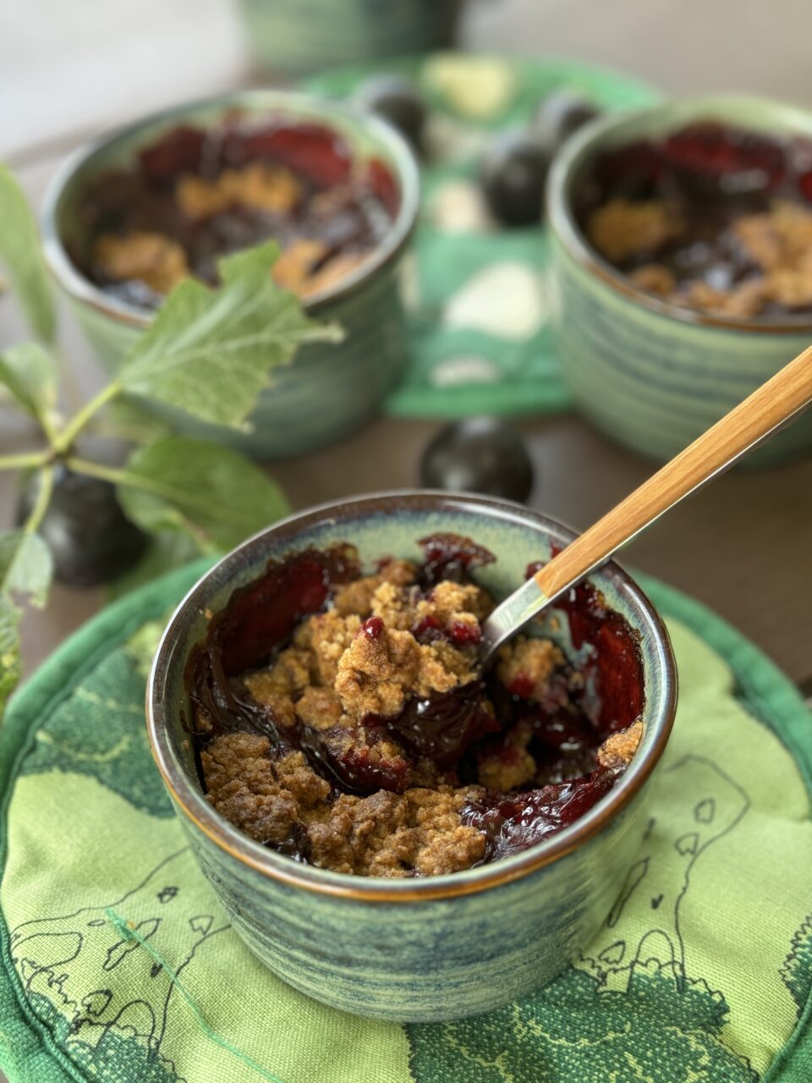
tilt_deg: -46.9
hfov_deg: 30.3
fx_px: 1501
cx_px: 406
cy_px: 542
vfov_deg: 39.7
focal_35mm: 48
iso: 64
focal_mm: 6.76
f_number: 1.78
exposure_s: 1/134
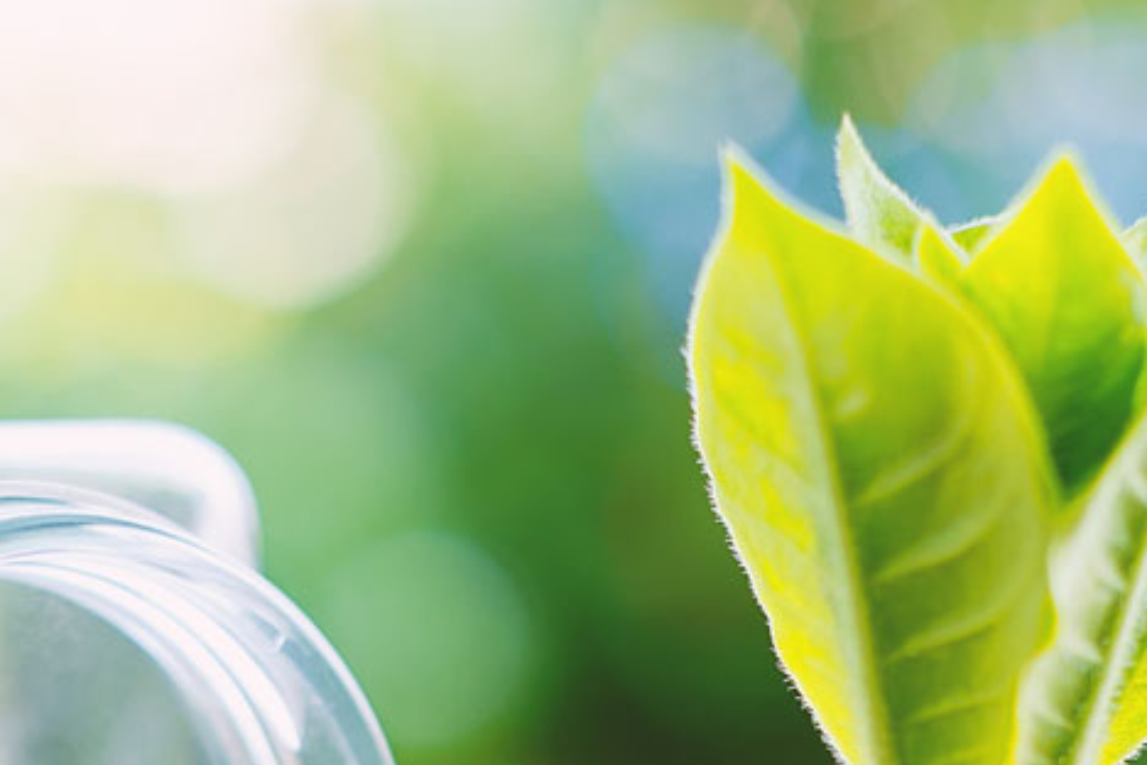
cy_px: 869
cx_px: 827
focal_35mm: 129
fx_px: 4110
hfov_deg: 15.8
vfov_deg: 10.5
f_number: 2.5
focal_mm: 35
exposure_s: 1/125
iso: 200
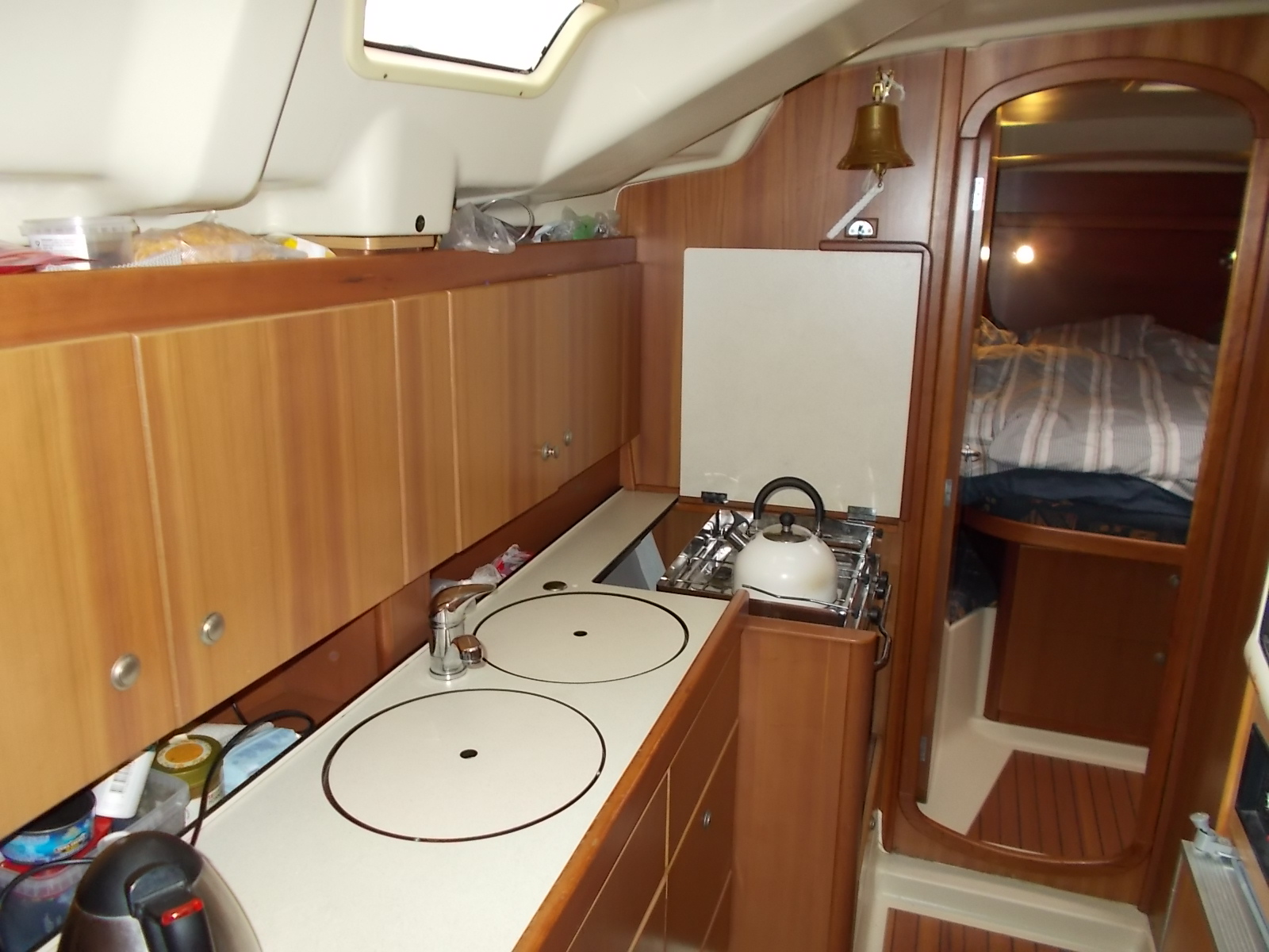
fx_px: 953
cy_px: 476
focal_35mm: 26
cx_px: 634
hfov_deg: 67.3
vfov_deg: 53.1
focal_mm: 4.6
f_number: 3.2
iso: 200
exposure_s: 1/25
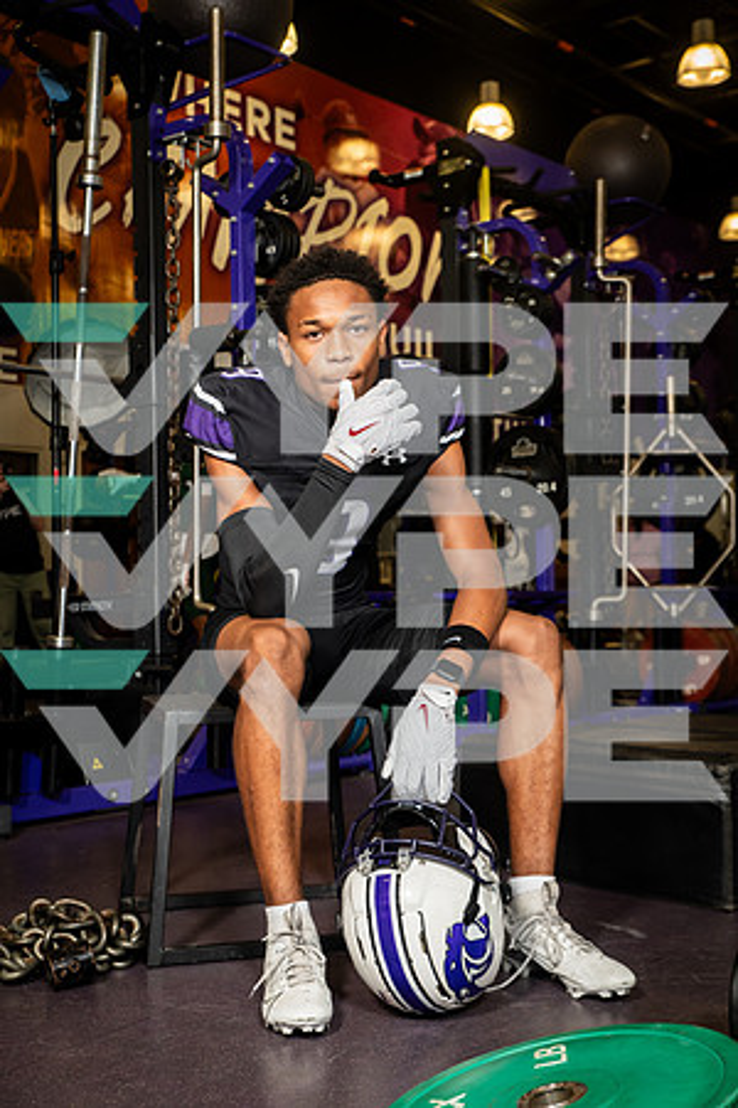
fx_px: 1476
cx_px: 369
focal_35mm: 48
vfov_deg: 41.1
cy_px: 554
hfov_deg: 28.1
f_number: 5.6
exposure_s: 1/250
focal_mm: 48
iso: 500
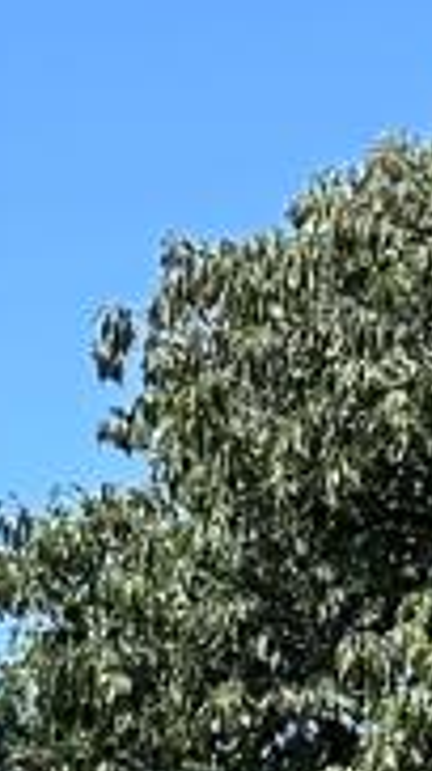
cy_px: 1489
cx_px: -1559
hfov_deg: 4.8
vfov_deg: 9.4
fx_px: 4411
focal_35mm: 216
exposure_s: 1/3472
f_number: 1.78
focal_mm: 6.86
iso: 80
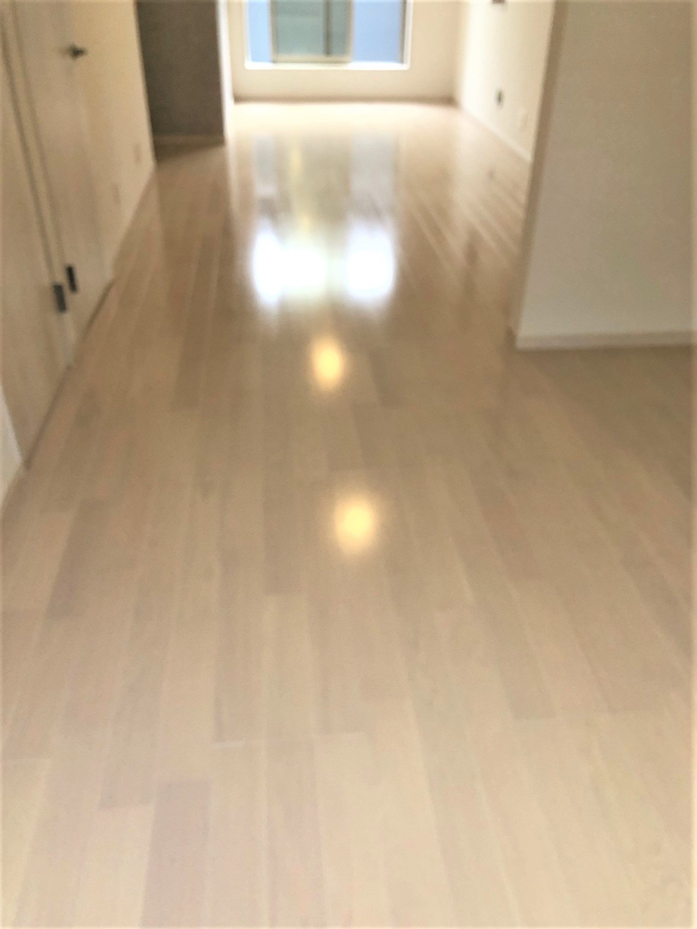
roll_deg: -3.3
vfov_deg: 63.4
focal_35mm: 28
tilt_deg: -32.5
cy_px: 464
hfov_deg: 49.7
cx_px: 348
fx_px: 752
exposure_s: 1/25
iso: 40
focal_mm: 4
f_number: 1.8
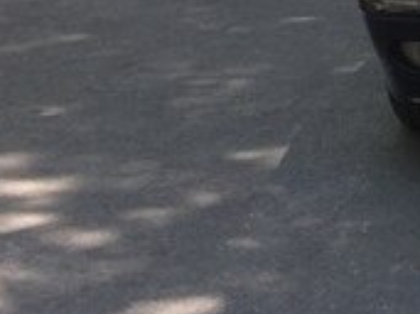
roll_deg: -1.1
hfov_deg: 15.5
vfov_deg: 12.8
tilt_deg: -7.4
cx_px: 712
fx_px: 1358
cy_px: -102
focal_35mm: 112
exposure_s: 1/179
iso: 32
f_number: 2.2
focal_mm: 4.15
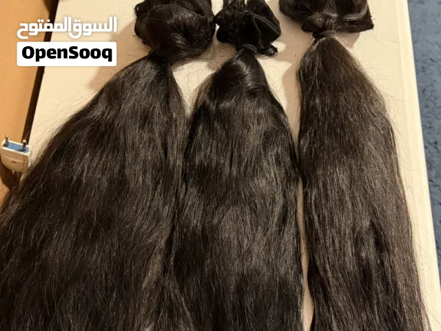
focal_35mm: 24
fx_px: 306
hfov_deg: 71.6
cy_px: 166
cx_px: 220
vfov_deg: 56.8
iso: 800
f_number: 1.78
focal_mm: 6.76
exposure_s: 1/50
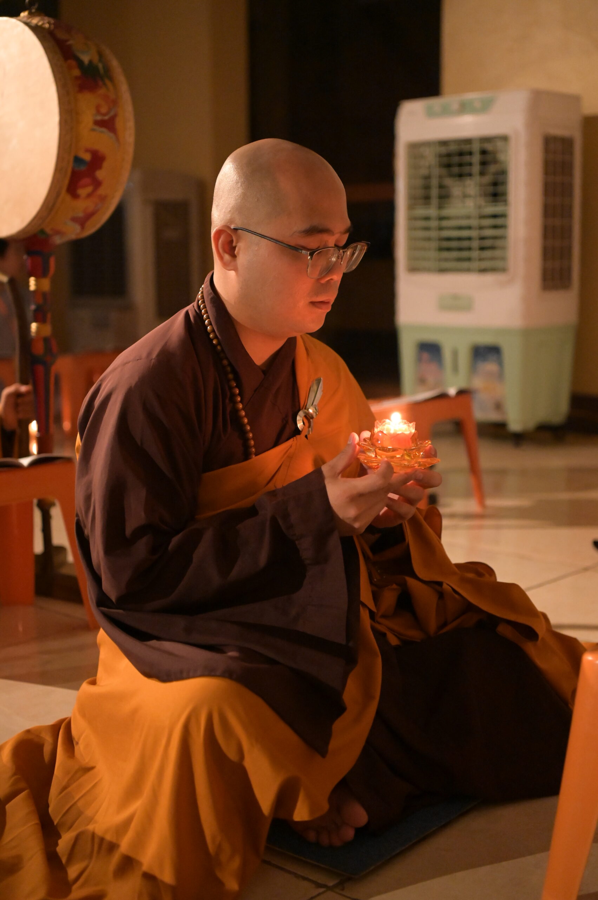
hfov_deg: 27.0
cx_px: 299
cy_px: 450
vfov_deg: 39.6
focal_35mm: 50
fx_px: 1248
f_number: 2.8
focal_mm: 50
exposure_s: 1/100
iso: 10000
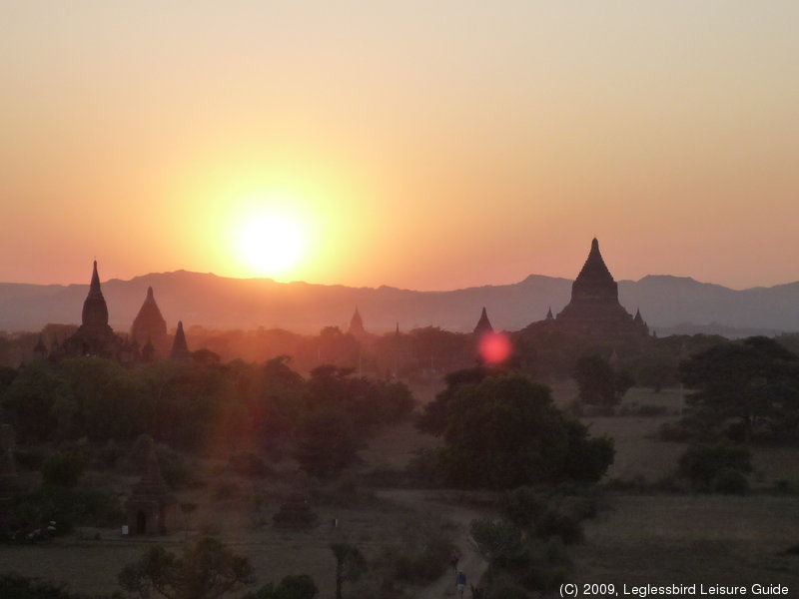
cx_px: 400
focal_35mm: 108
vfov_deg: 13.7
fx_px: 2493
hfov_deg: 18.2
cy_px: 300
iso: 160
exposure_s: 1/250
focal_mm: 13.2
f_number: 4.9
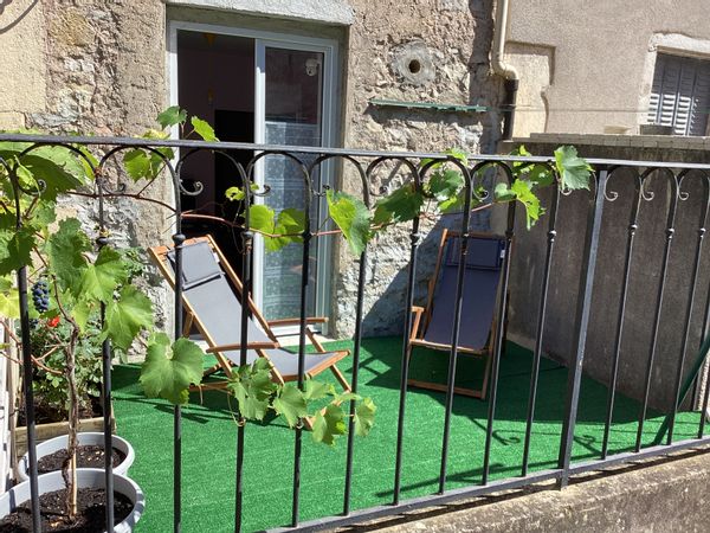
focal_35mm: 31
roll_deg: -3.2
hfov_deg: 58.4
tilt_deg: -12.0
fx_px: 636
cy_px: 266
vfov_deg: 45.4
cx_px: 355
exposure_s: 1/272
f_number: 2.4
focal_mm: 3.3
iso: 25
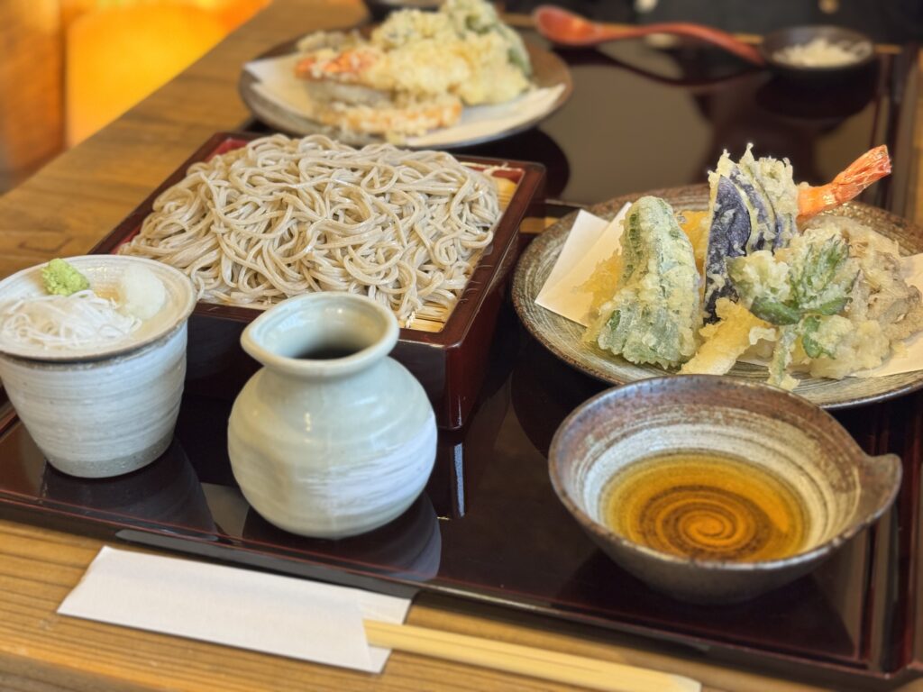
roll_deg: +1.9
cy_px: 346
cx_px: 462
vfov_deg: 30.3
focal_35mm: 48
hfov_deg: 39.7
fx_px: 1280
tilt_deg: -31.9
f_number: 1.78
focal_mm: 6.76
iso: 200
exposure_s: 1/50
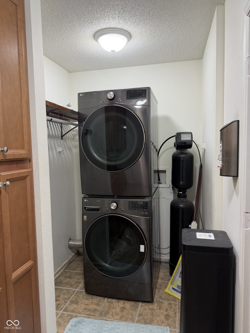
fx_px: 231
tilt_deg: -4.5
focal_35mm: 24
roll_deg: +1.1
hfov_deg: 56.8
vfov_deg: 71.6
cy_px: 166
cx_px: 125
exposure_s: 1/120
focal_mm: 6.76
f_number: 1.78
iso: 160
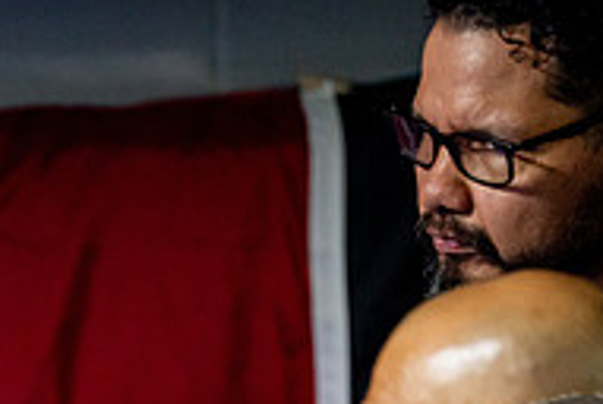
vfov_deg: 3.7
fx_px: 6157
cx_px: -177
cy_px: 601
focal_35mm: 367
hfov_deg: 5.6
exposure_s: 1/1000
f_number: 2
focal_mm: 121
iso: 4000
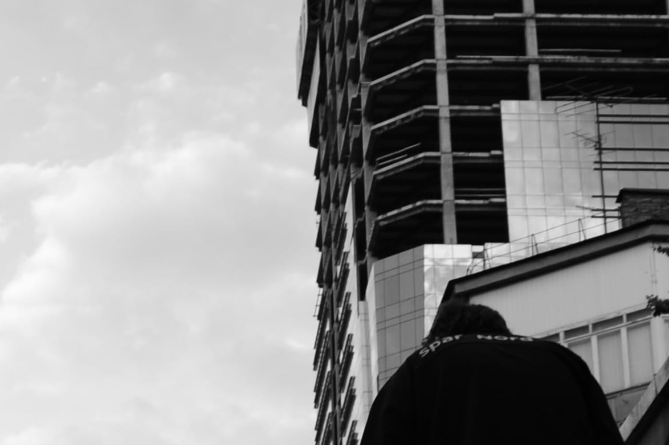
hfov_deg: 19.2
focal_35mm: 106
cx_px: 211
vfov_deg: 12.9
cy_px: 230
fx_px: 1969
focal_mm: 18
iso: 100
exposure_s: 1/100
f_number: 5
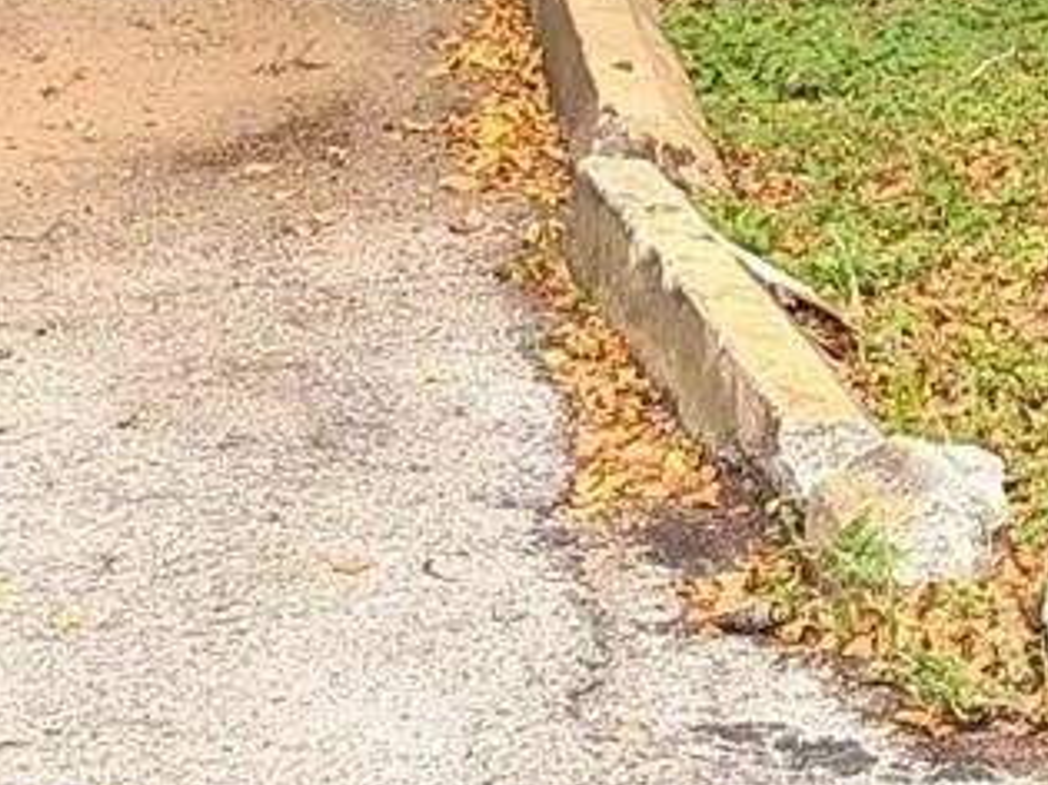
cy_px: -1168
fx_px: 7384
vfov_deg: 5.8
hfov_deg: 8.1
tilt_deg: +0.6
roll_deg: +3.2
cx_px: -63
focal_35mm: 244
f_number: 1.78
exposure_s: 1/226
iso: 64
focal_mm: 6.76
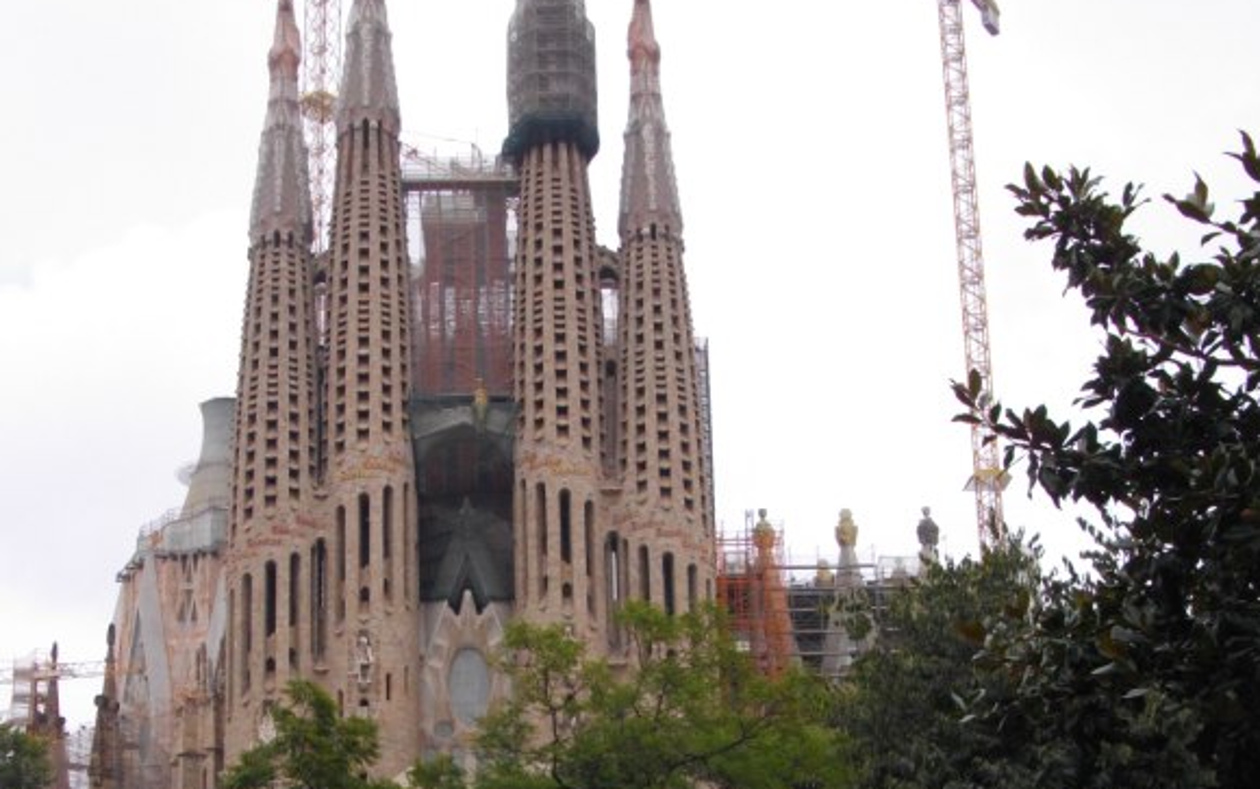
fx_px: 1992
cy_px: 787
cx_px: 556
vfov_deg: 21.6
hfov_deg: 35.1
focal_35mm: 58
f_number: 8.8
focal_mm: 5.7
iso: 100
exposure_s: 1/100
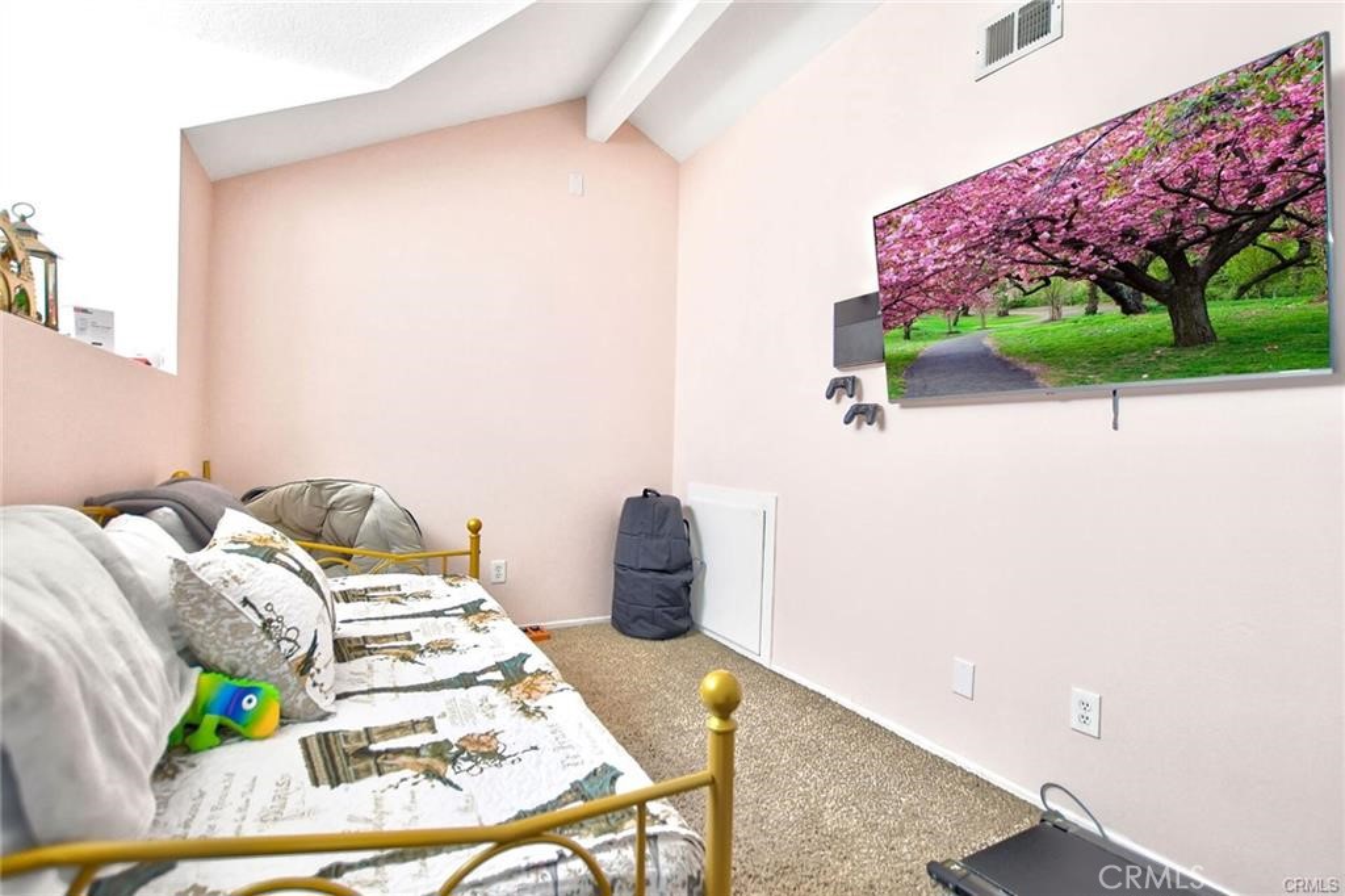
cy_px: 448
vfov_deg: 77.3
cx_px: 672
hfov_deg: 100.4
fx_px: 560
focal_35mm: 15
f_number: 4.5
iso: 1250
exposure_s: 1/80
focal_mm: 10
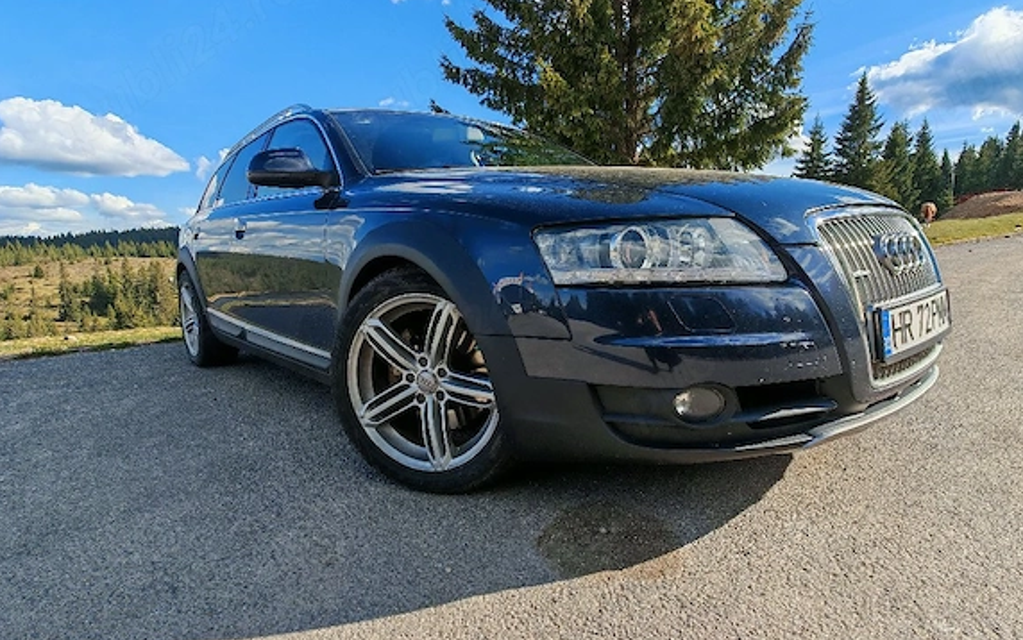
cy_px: 345
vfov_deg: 59.6
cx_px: 533
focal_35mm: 20
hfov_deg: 85.0
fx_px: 558
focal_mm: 1.82
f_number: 2
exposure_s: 1/1000
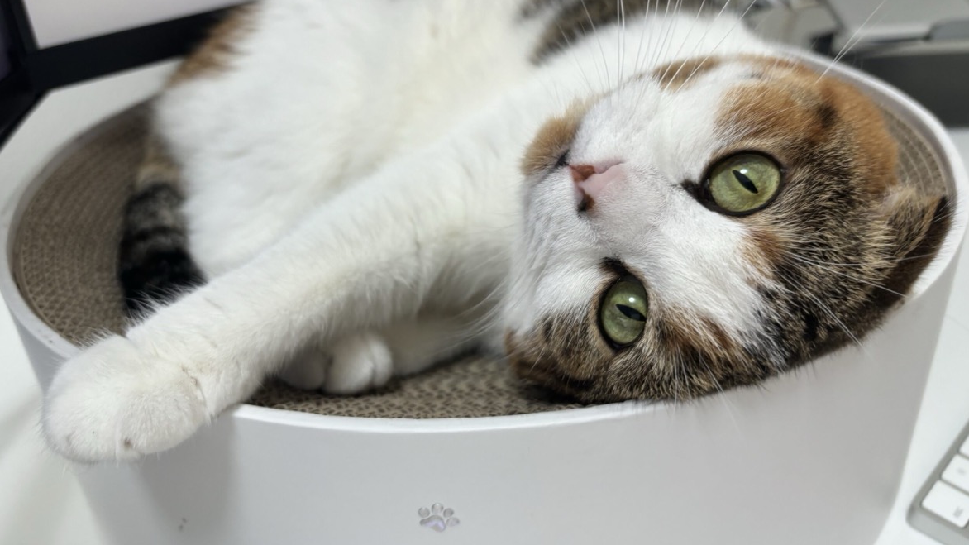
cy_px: 230
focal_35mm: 29
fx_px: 745
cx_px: 481
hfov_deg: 66.1
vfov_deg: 40.1
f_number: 1.6
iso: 100
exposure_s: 1/121
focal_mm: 5.96
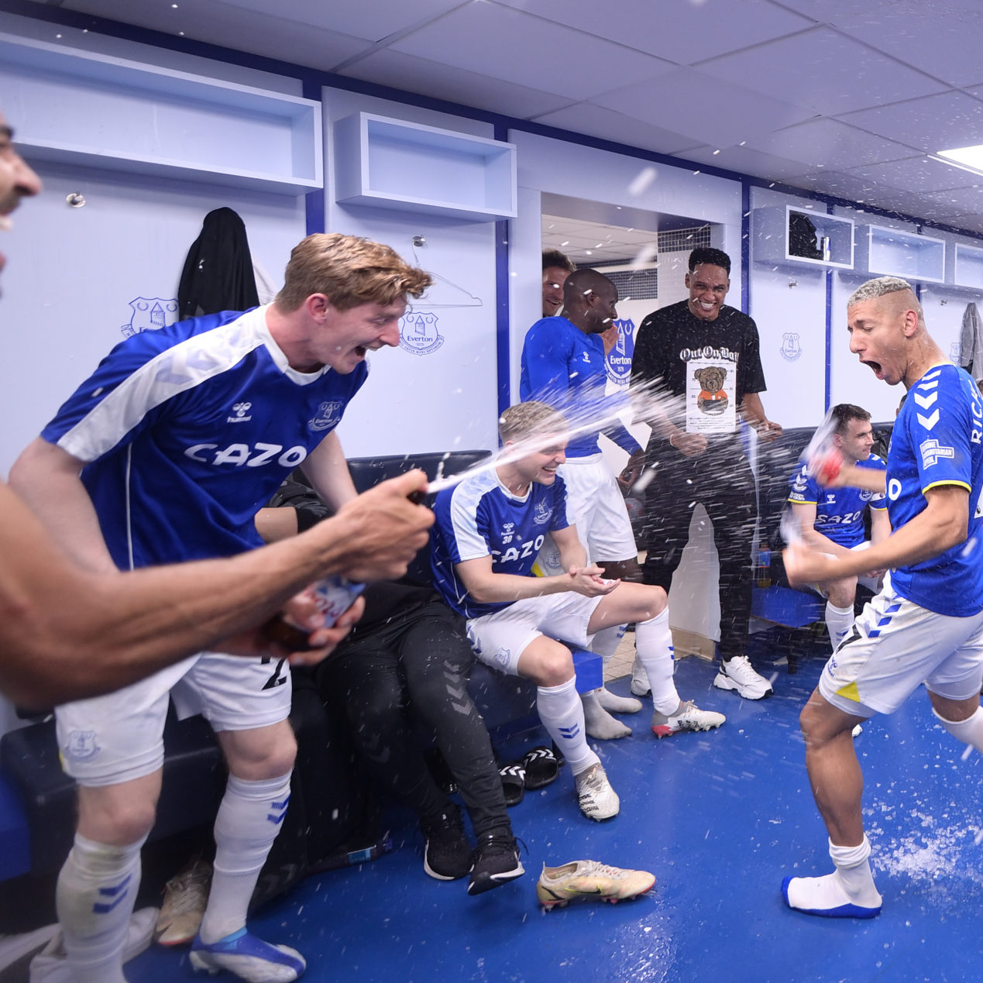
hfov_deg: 76.7
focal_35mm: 18
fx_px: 578
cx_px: 694
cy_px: 488
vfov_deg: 80.7
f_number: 2.8
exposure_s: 1/250
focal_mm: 14
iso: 2000
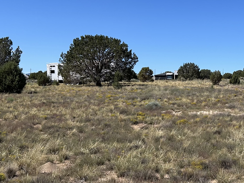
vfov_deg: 23.6
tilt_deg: -0.7
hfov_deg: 30.3
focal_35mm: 62
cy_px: 96
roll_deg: -0.6
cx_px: 202
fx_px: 437
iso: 50
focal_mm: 5.7
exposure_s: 1/4831
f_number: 1.5
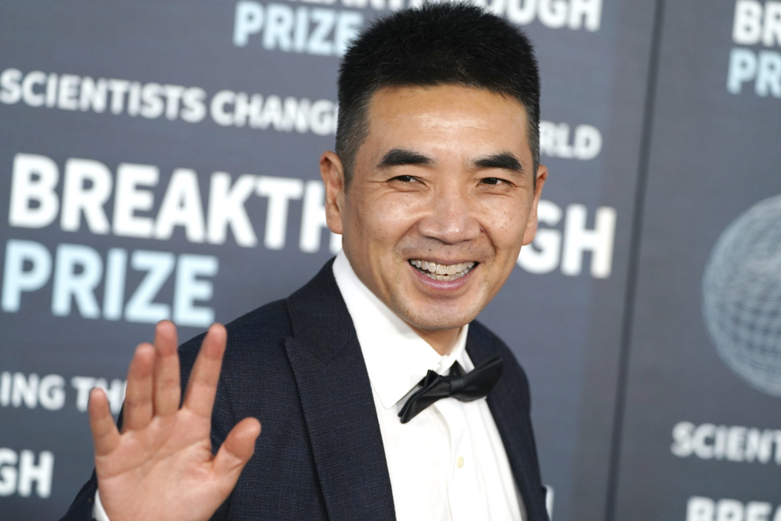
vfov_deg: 8.6
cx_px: 390
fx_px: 3471
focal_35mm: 160
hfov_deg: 12.8
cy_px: 260
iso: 2000
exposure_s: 1/400
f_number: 5.6
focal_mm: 160
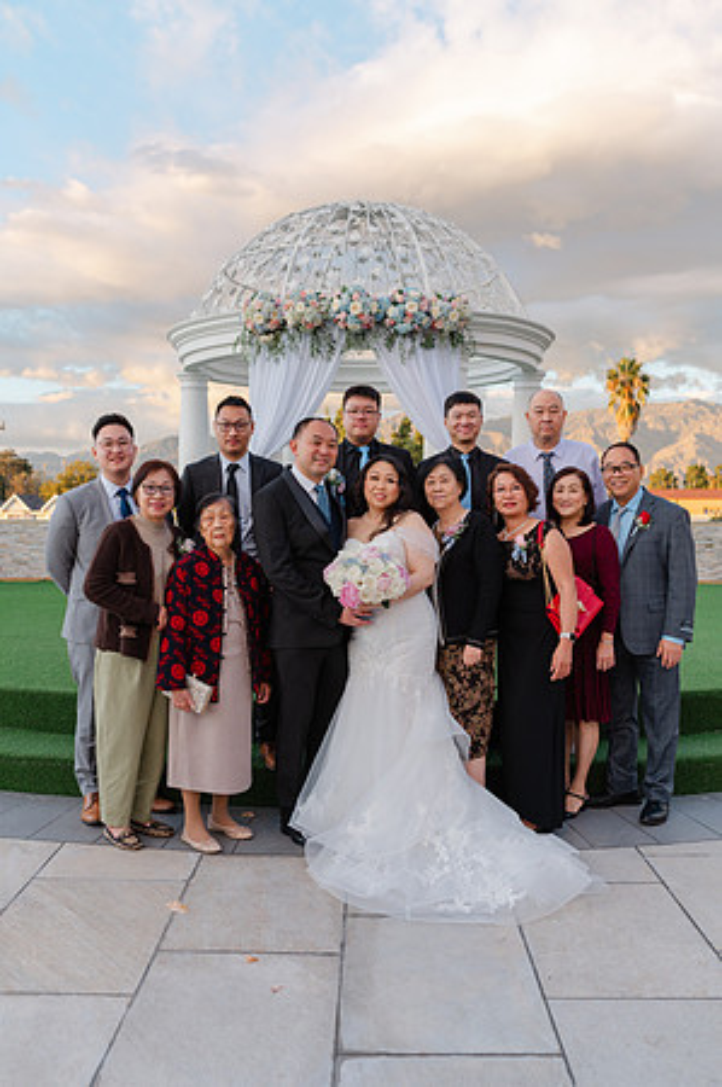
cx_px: 361
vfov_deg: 54.5
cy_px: 544
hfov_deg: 37.8
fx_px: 1055
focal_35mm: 35
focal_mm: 35
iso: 100
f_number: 4
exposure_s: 1/200
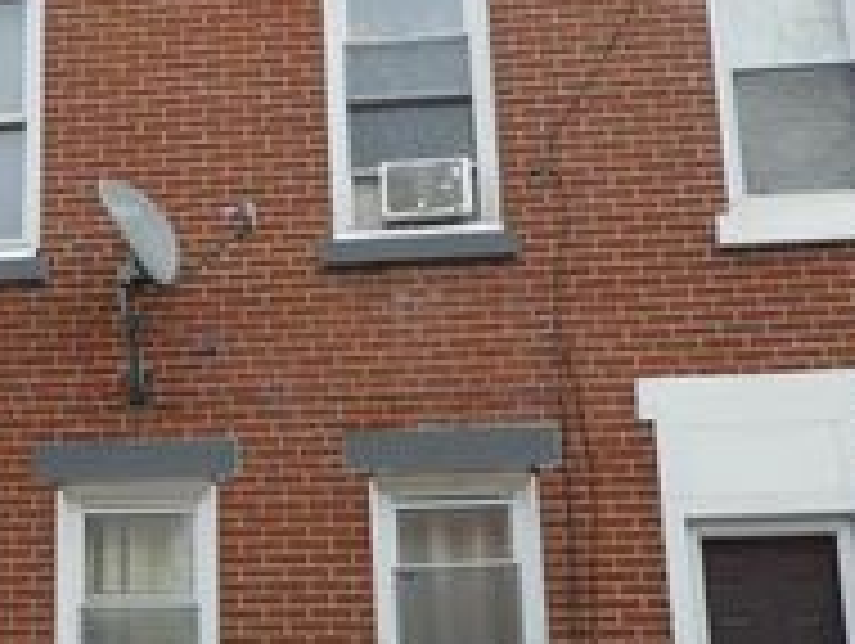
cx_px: 104
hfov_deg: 29.6
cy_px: 435
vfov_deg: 23.2
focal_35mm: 63
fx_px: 1558
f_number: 3.5
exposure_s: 1/200
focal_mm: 4.3
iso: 80
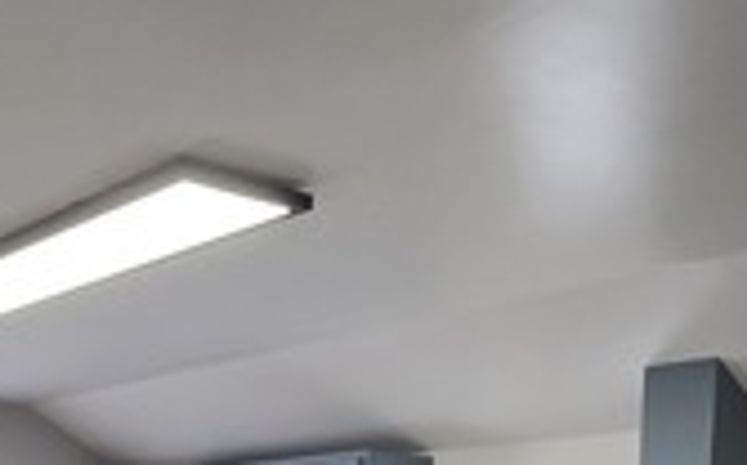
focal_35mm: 55
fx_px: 1119
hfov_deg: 35.9
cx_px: 172
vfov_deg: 20.5
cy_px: 675
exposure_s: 1/60
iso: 160
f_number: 2.2
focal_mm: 2.2
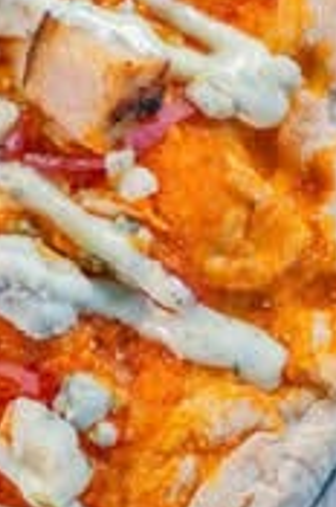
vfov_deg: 9.8
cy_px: 19
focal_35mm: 208
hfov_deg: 6.6
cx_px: -14
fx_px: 2923
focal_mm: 44
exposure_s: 1/250
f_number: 3.2
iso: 125
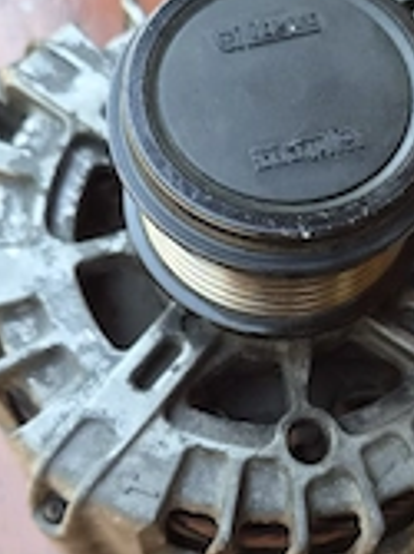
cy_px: 425
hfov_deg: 26.4
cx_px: 272
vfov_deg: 34.1
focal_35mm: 55
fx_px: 878
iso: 64
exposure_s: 1/182
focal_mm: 5.4
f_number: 1.8
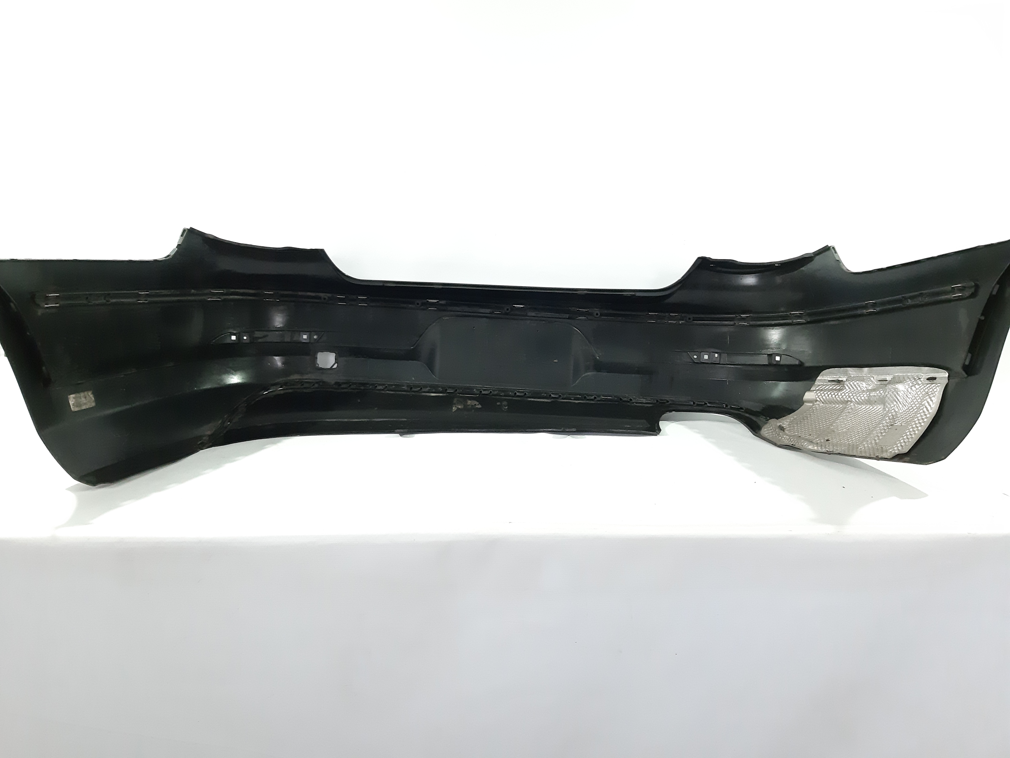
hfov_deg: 65.3
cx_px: 505
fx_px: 788
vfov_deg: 51.4
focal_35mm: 27
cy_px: 379
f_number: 1.7
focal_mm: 3.93
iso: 400
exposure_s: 1/50
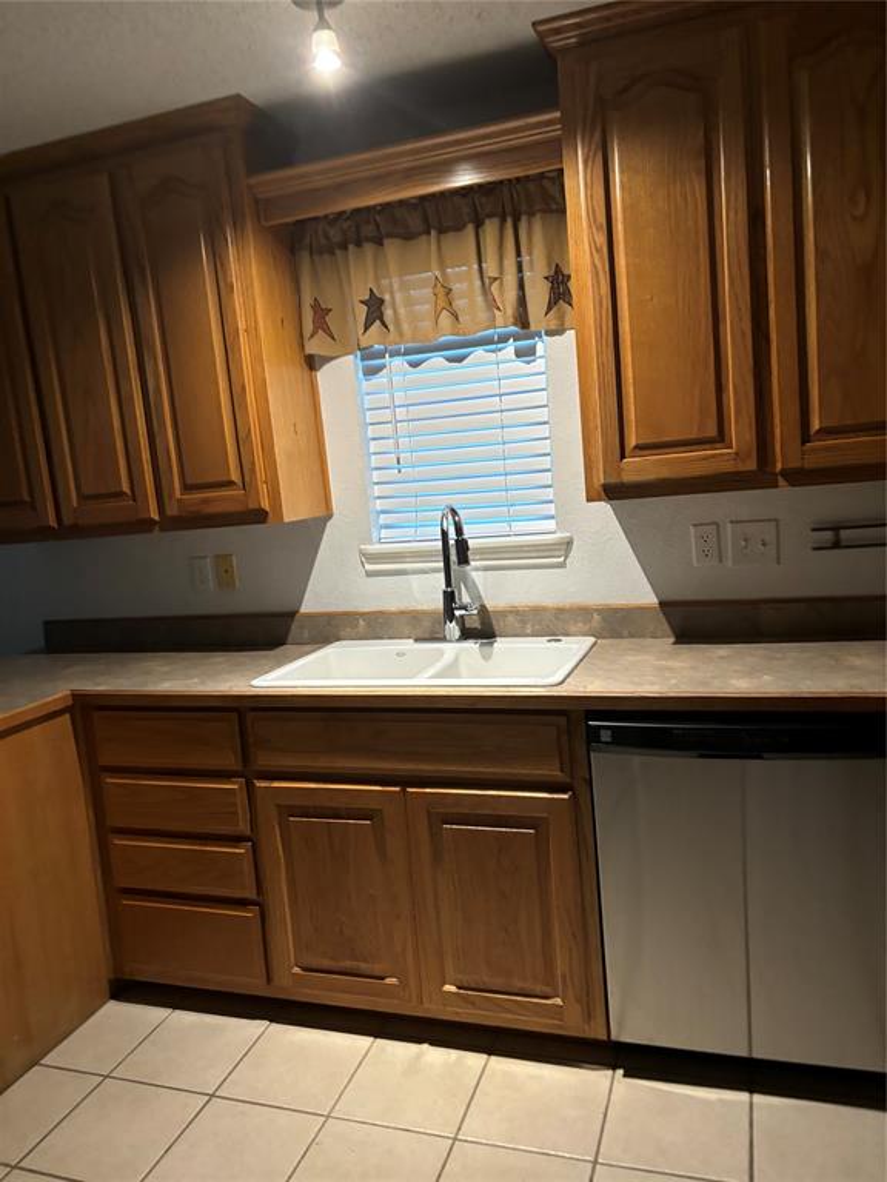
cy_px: 591
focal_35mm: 26
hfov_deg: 53.1
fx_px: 888
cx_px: 444
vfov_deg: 67.3
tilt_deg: -3.4
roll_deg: +6.1
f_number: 1.6
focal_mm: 5.96
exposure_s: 1/40
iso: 400
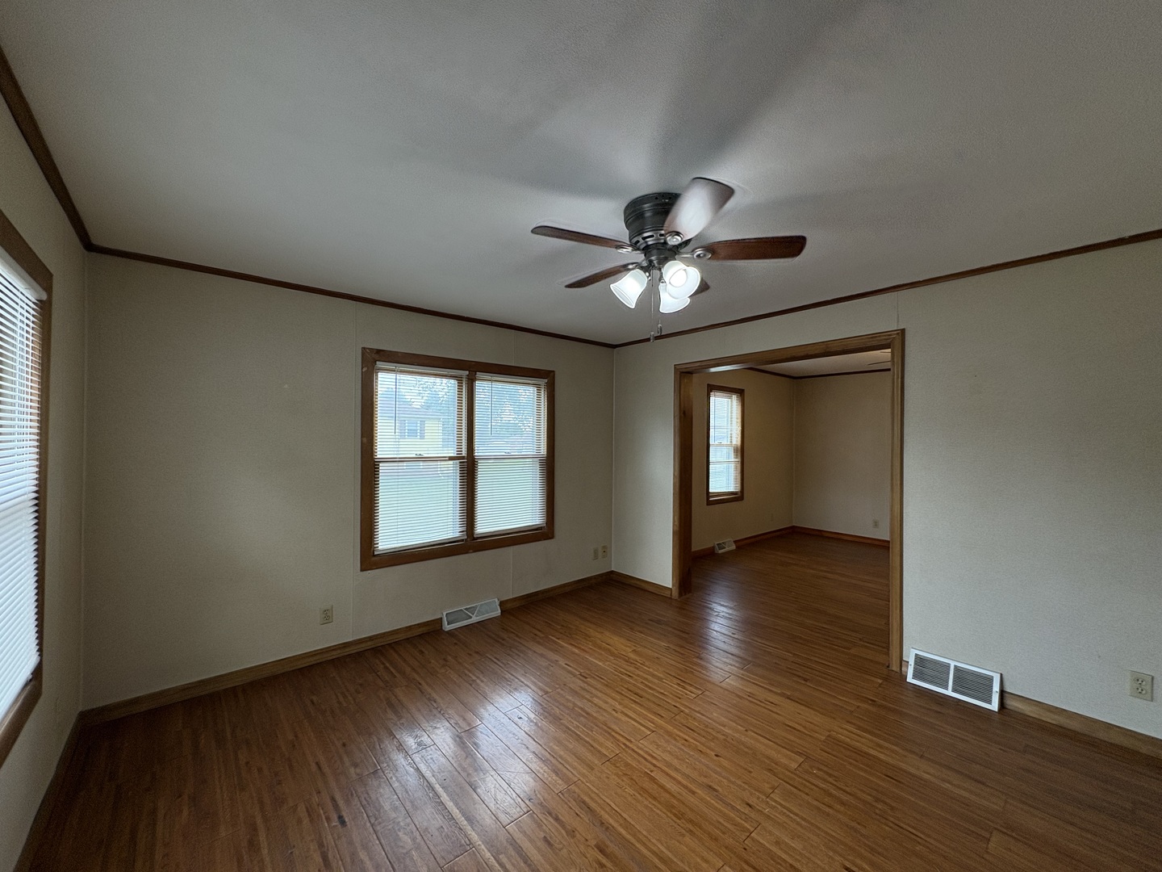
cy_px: 436
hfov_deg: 102.1
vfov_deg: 85.7
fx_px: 470
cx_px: 581
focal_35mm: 14
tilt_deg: +1.2
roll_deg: -0.3
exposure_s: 1/136
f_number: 2.2
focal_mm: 2.22
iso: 125
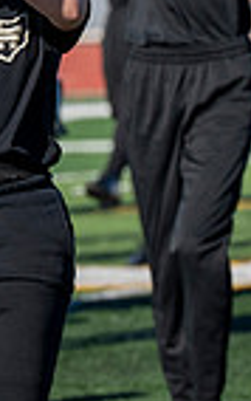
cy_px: -75
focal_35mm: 834
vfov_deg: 2.5
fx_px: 9110
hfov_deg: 1.6
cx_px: 587
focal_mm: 200
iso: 200
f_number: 5
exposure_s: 1/2000
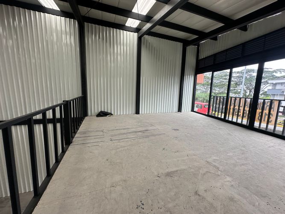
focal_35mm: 14
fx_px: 115
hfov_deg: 102.1
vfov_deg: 85.7
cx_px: 142
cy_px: 107
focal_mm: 2.22
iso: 40
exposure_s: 1/128
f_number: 2.2
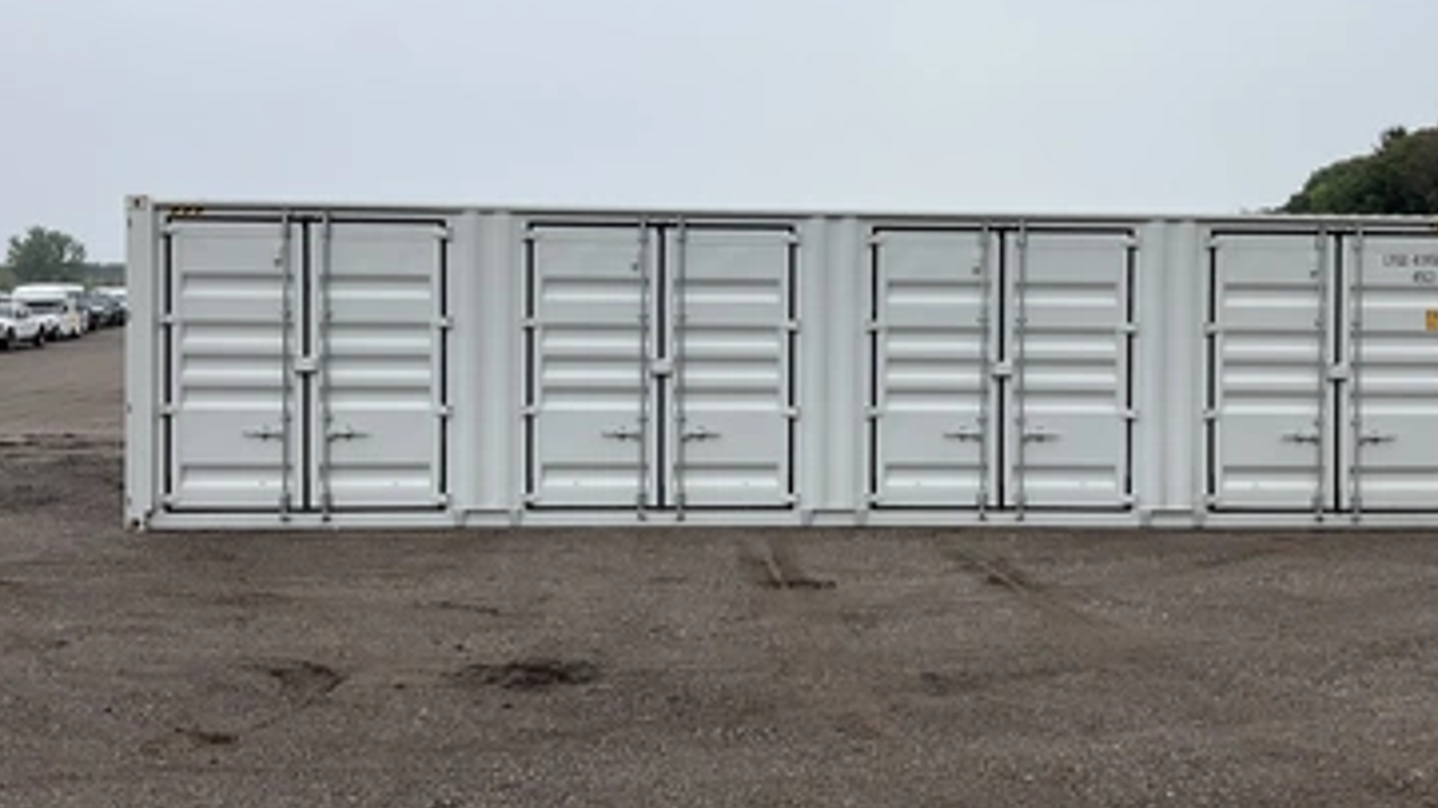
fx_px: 1334
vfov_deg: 33.7
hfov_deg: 56.6
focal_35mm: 35
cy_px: 362
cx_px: 765
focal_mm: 3
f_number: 1.8
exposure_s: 1/397
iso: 25
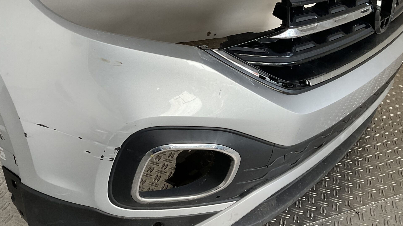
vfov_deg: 28.3
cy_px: 105
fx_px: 449
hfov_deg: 47.8
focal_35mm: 42
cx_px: 145
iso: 40
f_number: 1.8
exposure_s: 1/60
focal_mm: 3
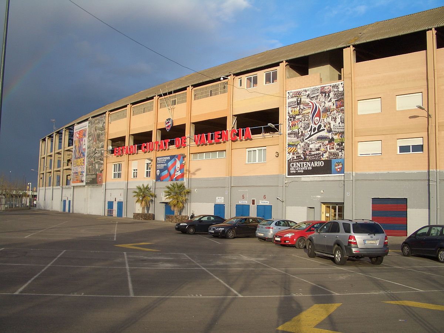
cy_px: 166
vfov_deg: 40.7
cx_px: 222
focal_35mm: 35
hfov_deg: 52.6
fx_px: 449
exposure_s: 1/320
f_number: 4.3
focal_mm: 5.8
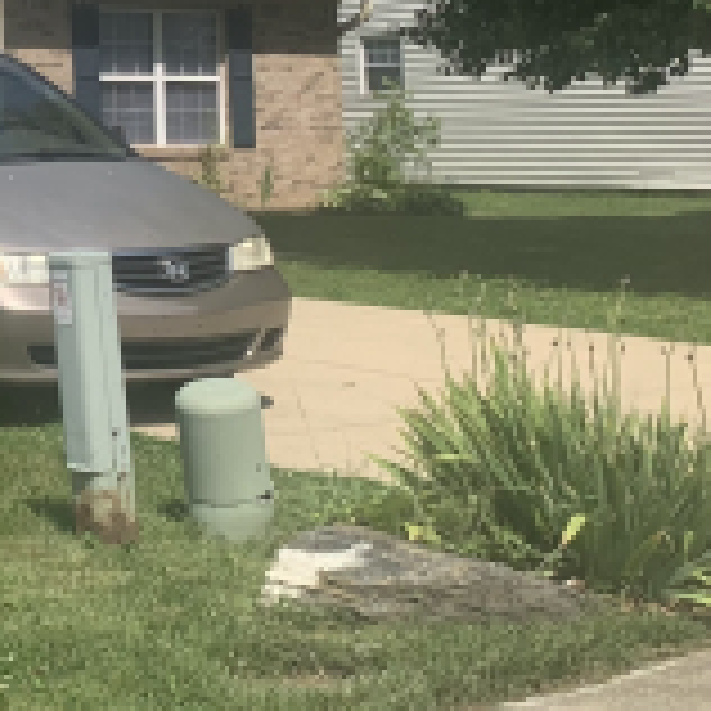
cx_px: -380
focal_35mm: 97
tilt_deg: +4.4
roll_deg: -1.4
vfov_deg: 17.3
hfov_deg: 16.3
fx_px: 2254
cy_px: -72
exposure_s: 1/3185
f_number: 1.8
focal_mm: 4.25
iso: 25
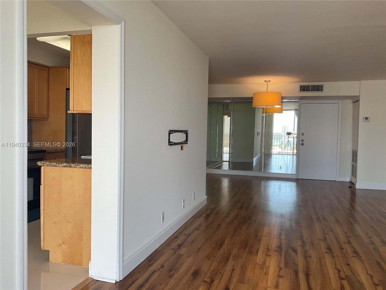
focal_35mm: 29
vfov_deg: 48.2
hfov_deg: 61.7
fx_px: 323
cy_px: 145
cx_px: 193
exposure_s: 1/122
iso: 25
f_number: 1.8
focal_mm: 3
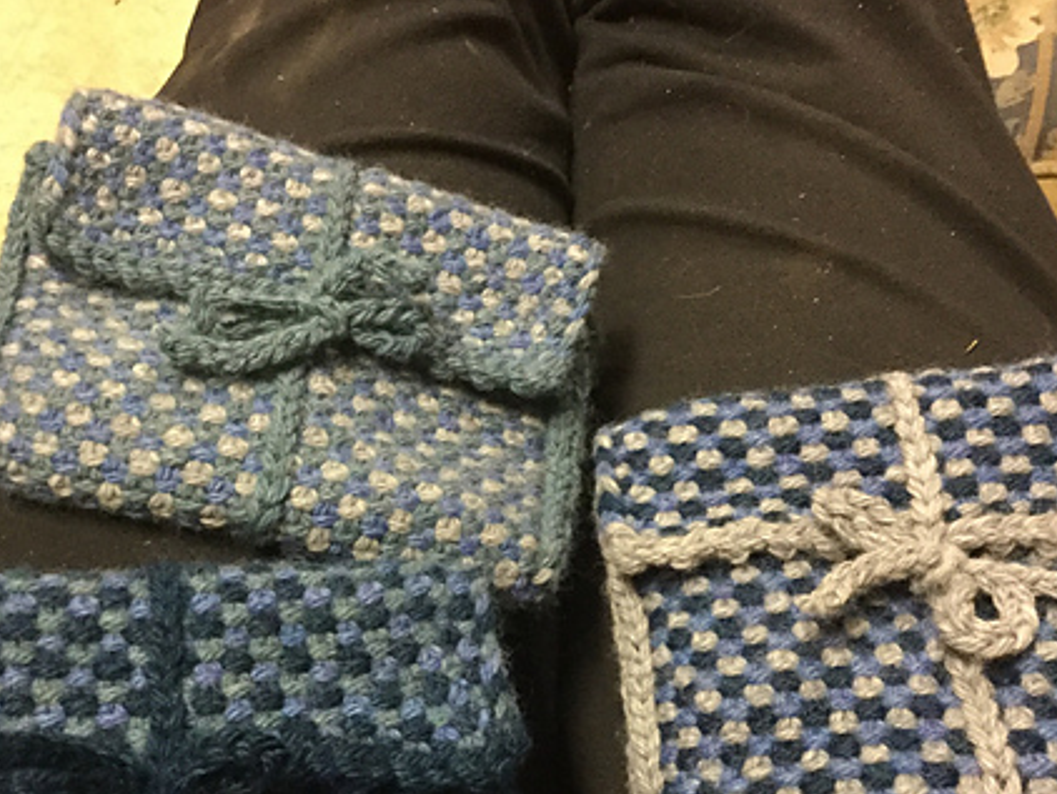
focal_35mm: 47
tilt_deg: -60.9
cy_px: 594
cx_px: 451
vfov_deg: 30.4
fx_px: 1436
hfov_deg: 40.3
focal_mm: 3.3
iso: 250
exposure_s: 1/15
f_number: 2.4
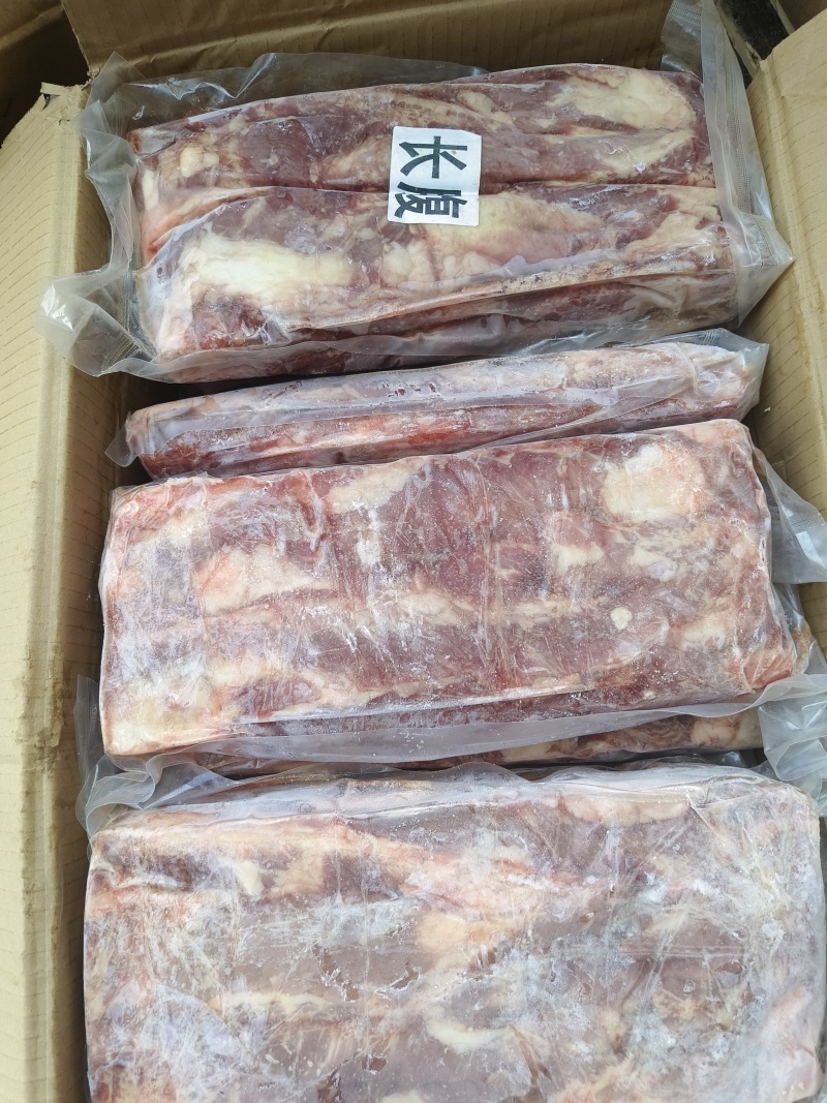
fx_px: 733
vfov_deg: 73.9
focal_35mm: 23
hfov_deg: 58.9
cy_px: 552
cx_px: 414
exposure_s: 1/101
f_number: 1.88
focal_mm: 5.6
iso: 72
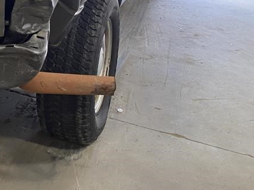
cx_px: -87
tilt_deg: -8.3
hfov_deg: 22.6
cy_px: -71
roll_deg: -1.5
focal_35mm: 76
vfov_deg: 17.8
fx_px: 557
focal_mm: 4.25
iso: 200
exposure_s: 1/60
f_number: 1.8
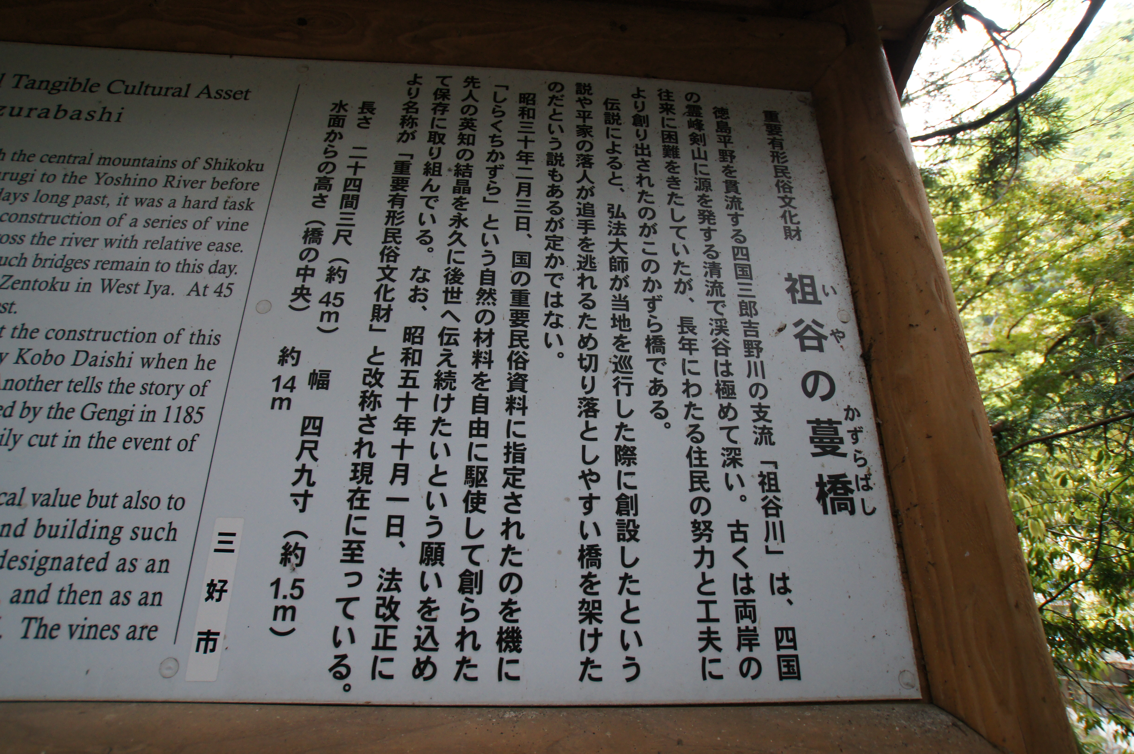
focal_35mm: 18
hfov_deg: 90.1
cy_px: 377
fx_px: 566
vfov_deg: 67.3
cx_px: 567
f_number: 4.5
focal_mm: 12
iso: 800
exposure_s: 1/30
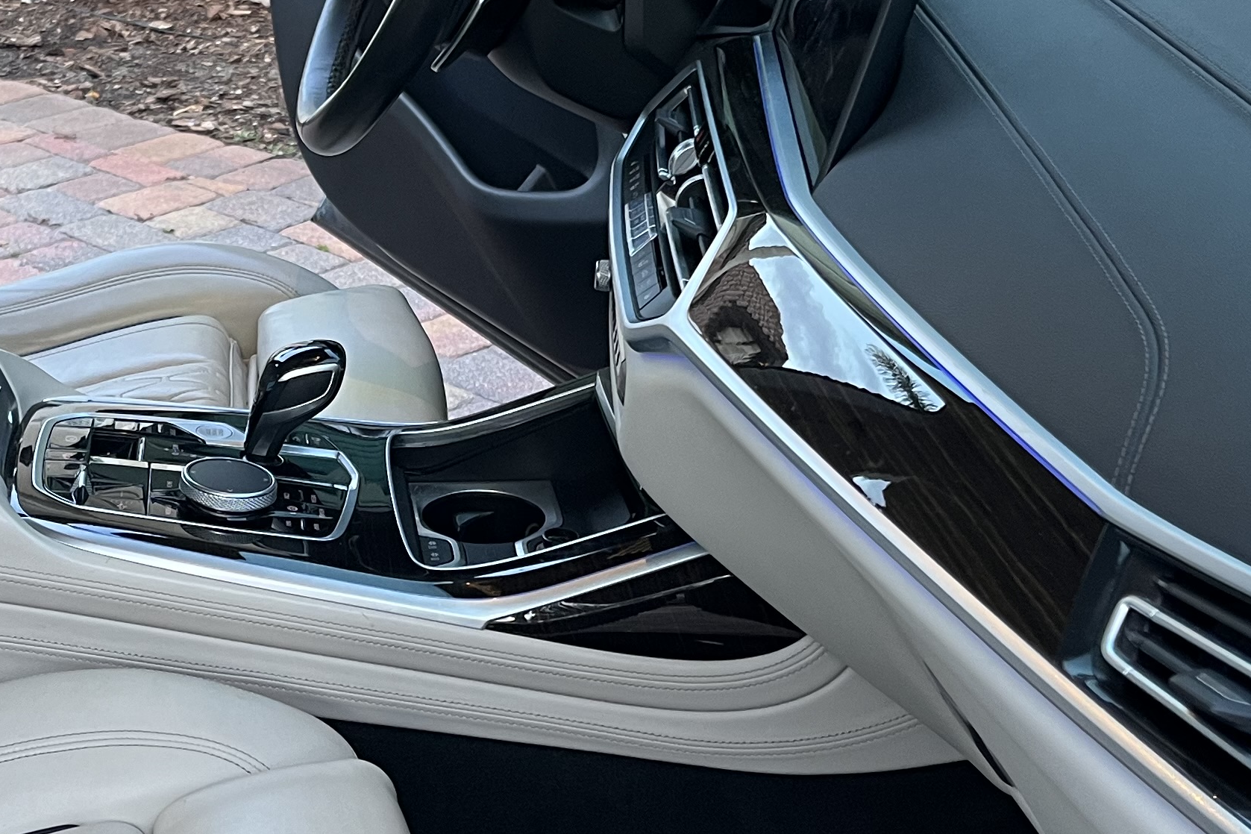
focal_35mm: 65
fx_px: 2259
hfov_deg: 30.4
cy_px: 334
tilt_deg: -20.9
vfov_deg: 20.9
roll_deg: -0.4
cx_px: 291
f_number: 1.6
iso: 125
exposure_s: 1/81
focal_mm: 5.1
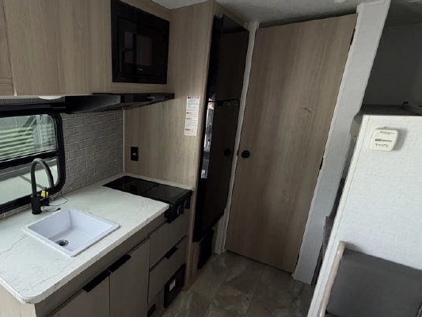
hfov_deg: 73.5
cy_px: 171
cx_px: 106
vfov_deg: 63.4
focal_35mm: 21
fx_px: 256
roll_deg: +0.2
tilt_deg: -15.0
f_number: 2.2
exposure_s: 1/121
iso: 125
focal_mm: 2.22
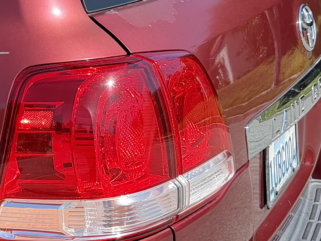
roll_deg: -3.4
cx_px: -181
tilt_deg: -13.9
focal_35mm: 112
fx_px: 1039
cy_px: 142
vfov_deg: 13.2
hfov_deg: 15.9
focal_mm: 6.76
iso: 80
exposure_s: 1/1901
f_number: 1.78
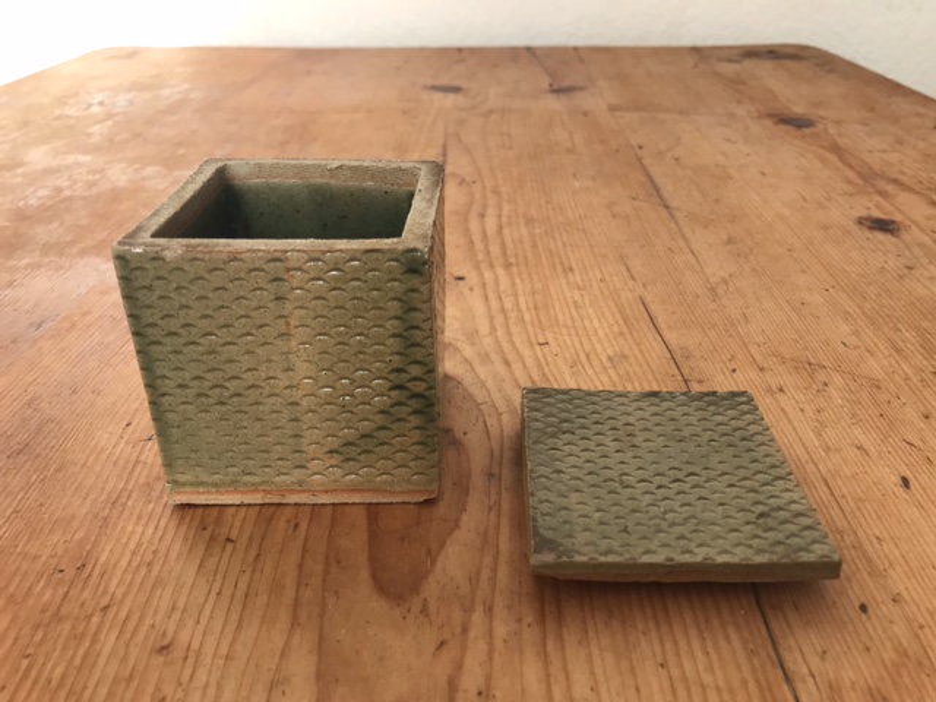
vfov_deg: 49.7
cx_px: 468
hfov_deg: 63.4
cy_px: 351
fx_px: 757
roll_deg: +0.0
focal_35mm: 28
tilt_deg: -27.5
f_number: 1.8
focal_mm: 3.99
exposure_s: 1/100
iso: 40
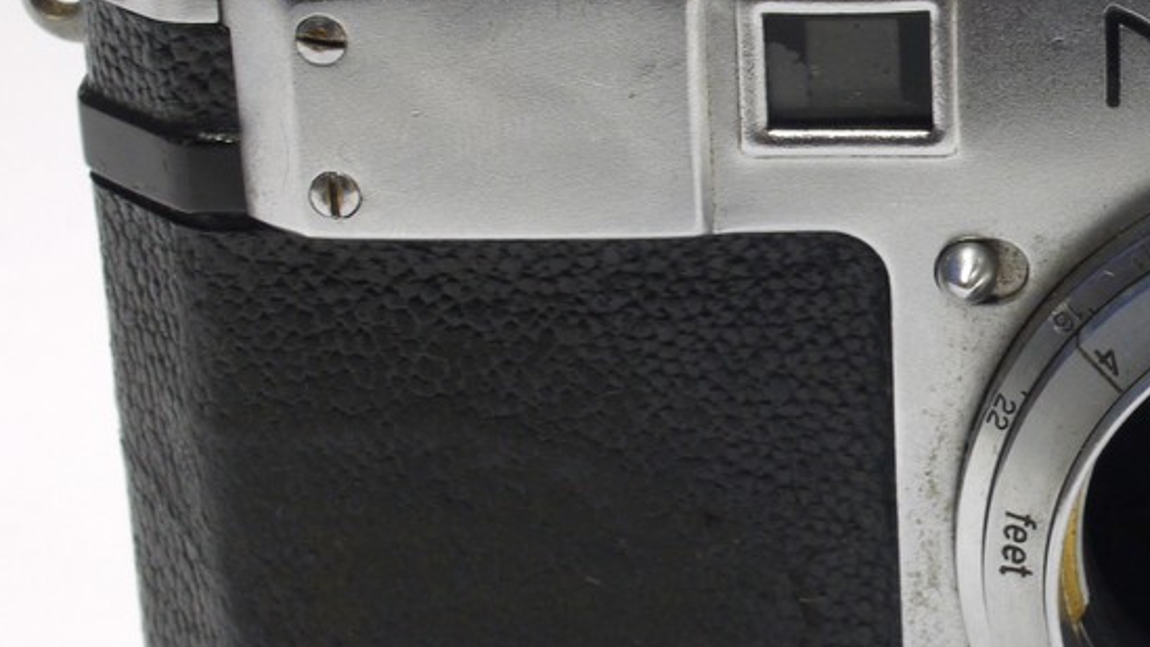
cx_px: 1181
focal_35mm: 143
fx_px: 4361
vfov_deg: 8.5
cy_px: 293
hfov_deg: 14.7
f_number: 9
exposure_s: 1/8
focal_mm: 30
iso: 400
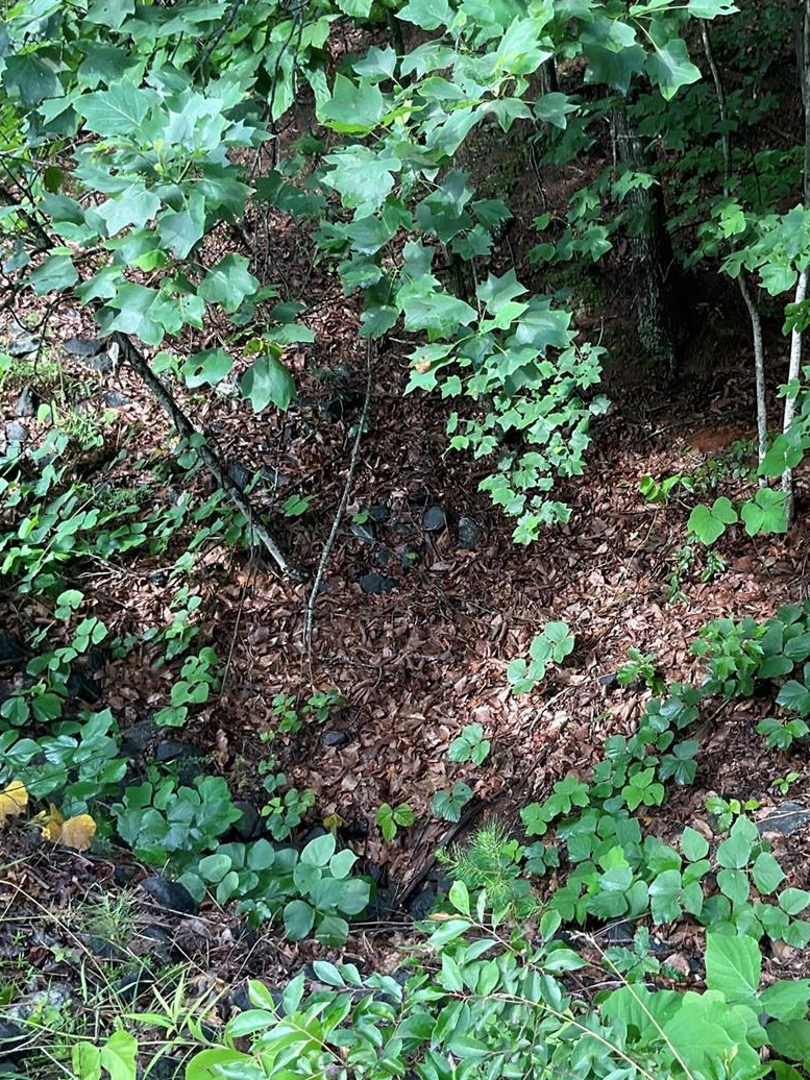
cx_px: 589
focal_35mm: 43
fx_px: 1342
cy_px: 521
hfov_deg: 33.1
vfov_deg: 43.8
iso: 40
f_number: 1.8
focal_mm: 3
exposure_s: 1/120
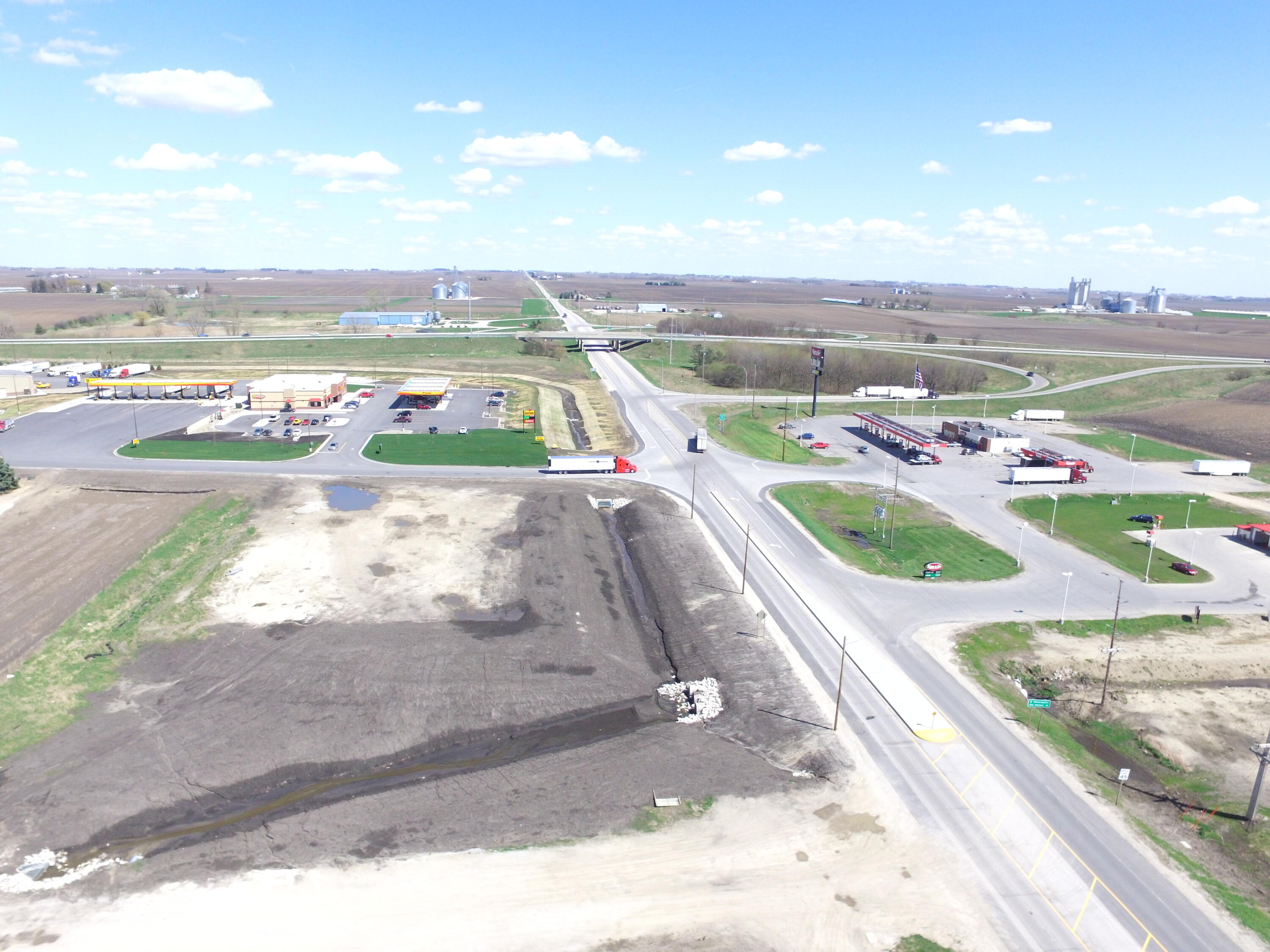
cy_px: 476
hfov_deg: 81.7
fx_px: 734
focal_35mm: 20
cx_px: 635
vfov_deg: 66.0
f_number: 2.8
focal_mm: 3.61
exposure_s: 1/1600
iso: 200
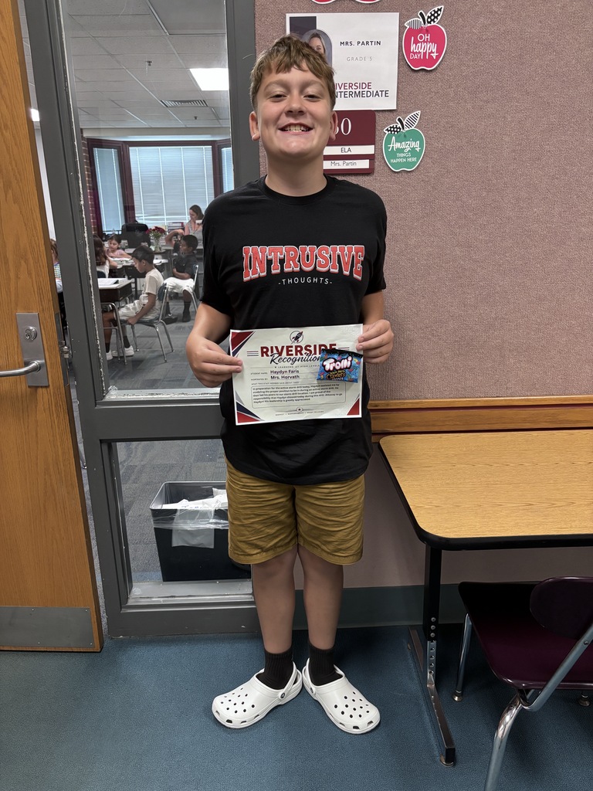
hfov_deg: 53.1
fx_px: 594
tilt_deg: -17.8
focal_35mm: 26
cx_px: 296
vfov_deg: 67.3
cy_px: 396
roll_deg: +0.2
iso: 250
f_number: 1.6
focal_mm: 5.96
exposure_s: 1/60
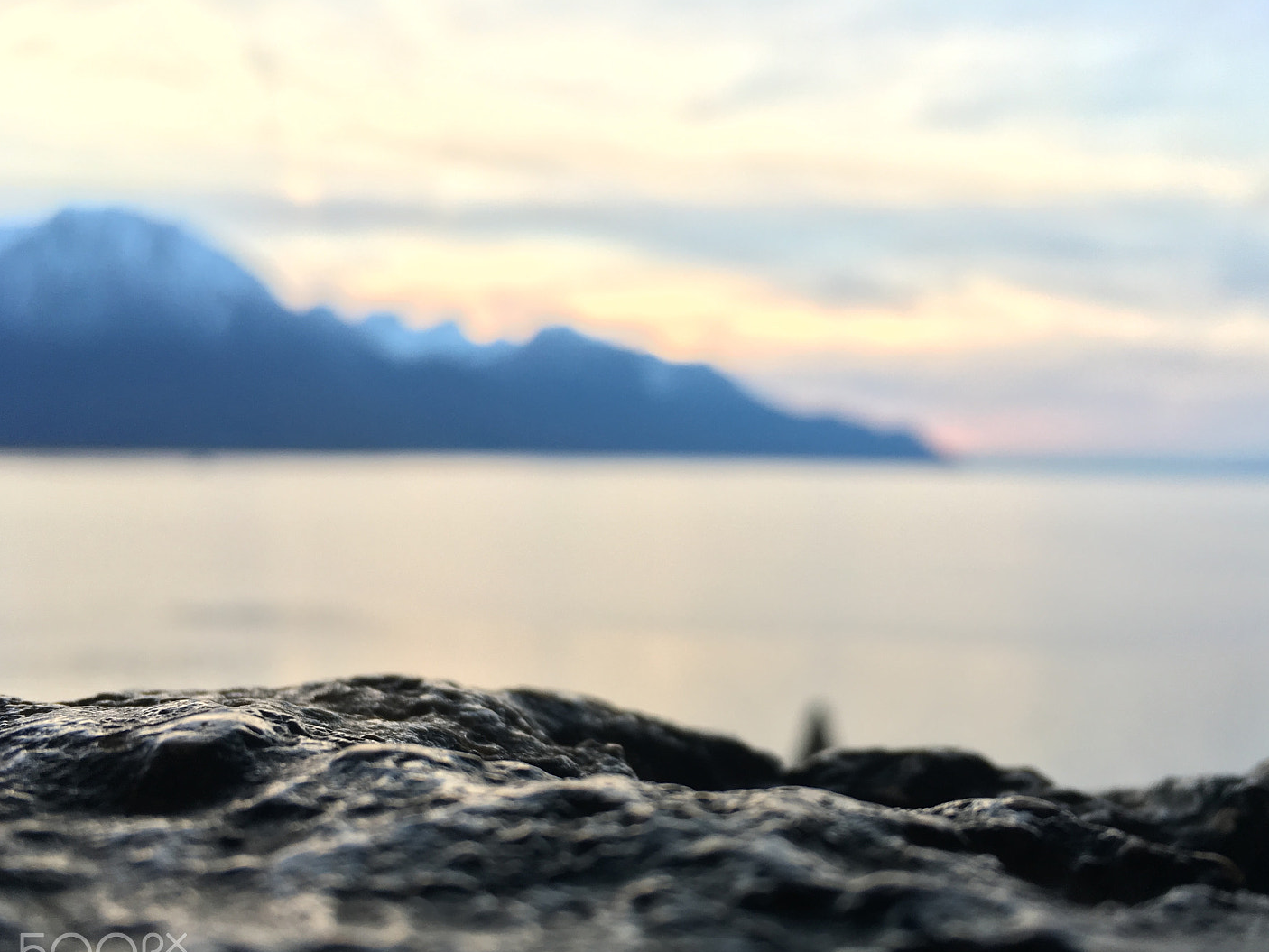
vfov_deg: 42.9
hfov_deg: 55.3
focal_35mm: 33
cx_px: 685
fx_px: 1210
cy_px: 531
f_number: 2.2
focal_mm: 4.15
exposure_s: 1/50
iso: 32
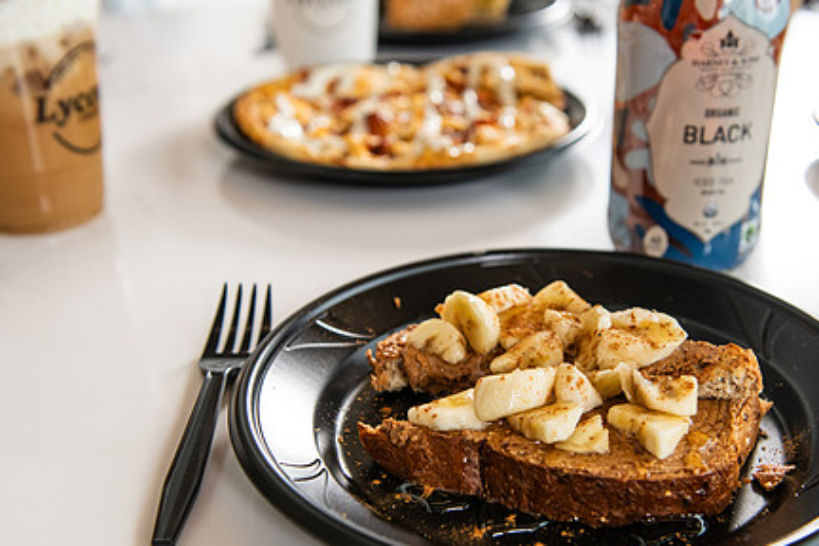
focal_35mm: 51
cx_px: 478
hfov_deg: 38.8
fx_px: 1160
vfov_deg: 26.4
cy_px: 329
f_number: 4
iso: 800
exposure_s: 1/200
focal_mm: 38
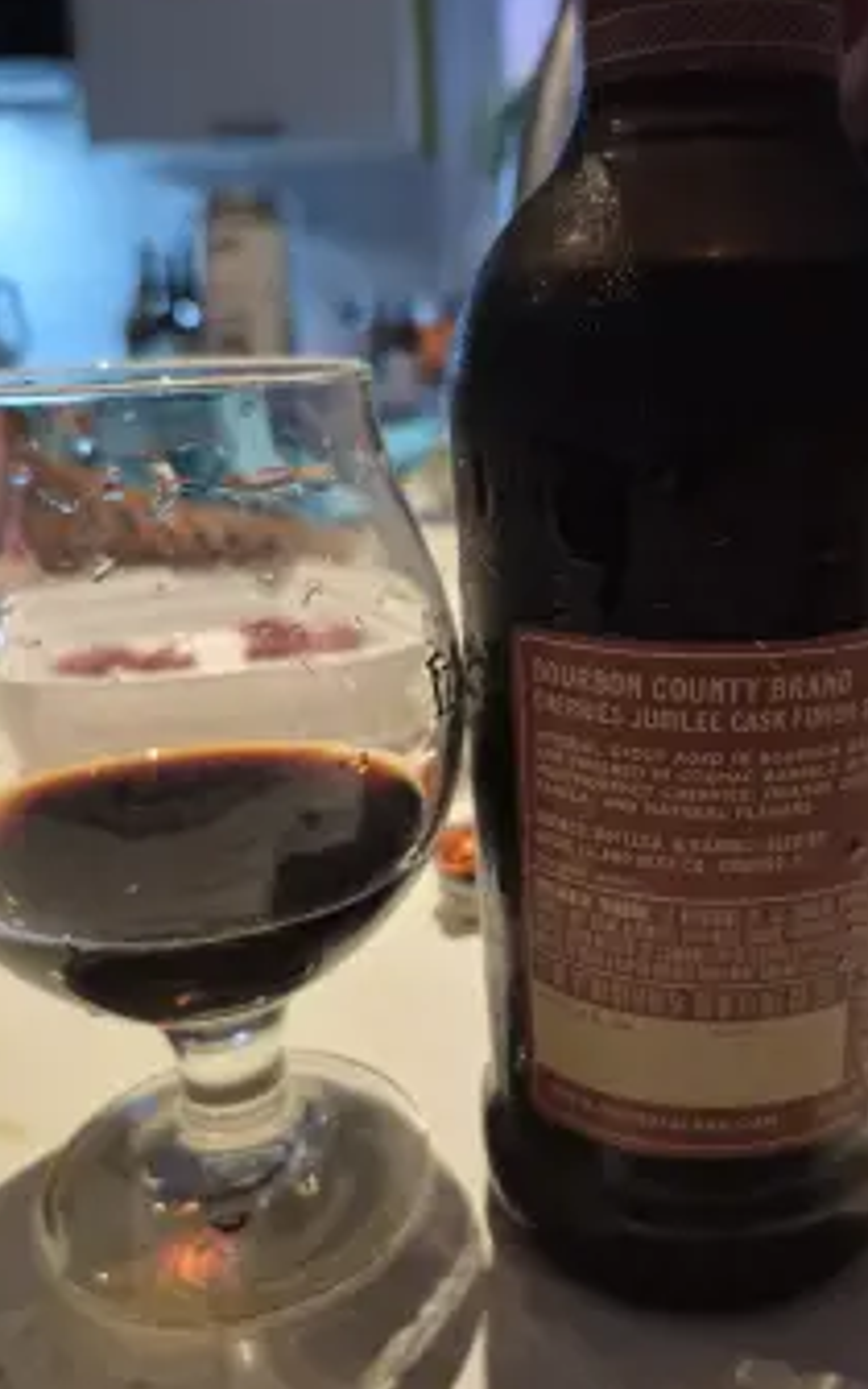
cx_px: 479
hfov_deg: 43.1
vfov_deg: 64.6
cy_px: 699
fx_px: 1098
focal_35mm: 29
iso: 800
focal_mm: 5.4
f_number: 1.8
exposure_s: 1/60
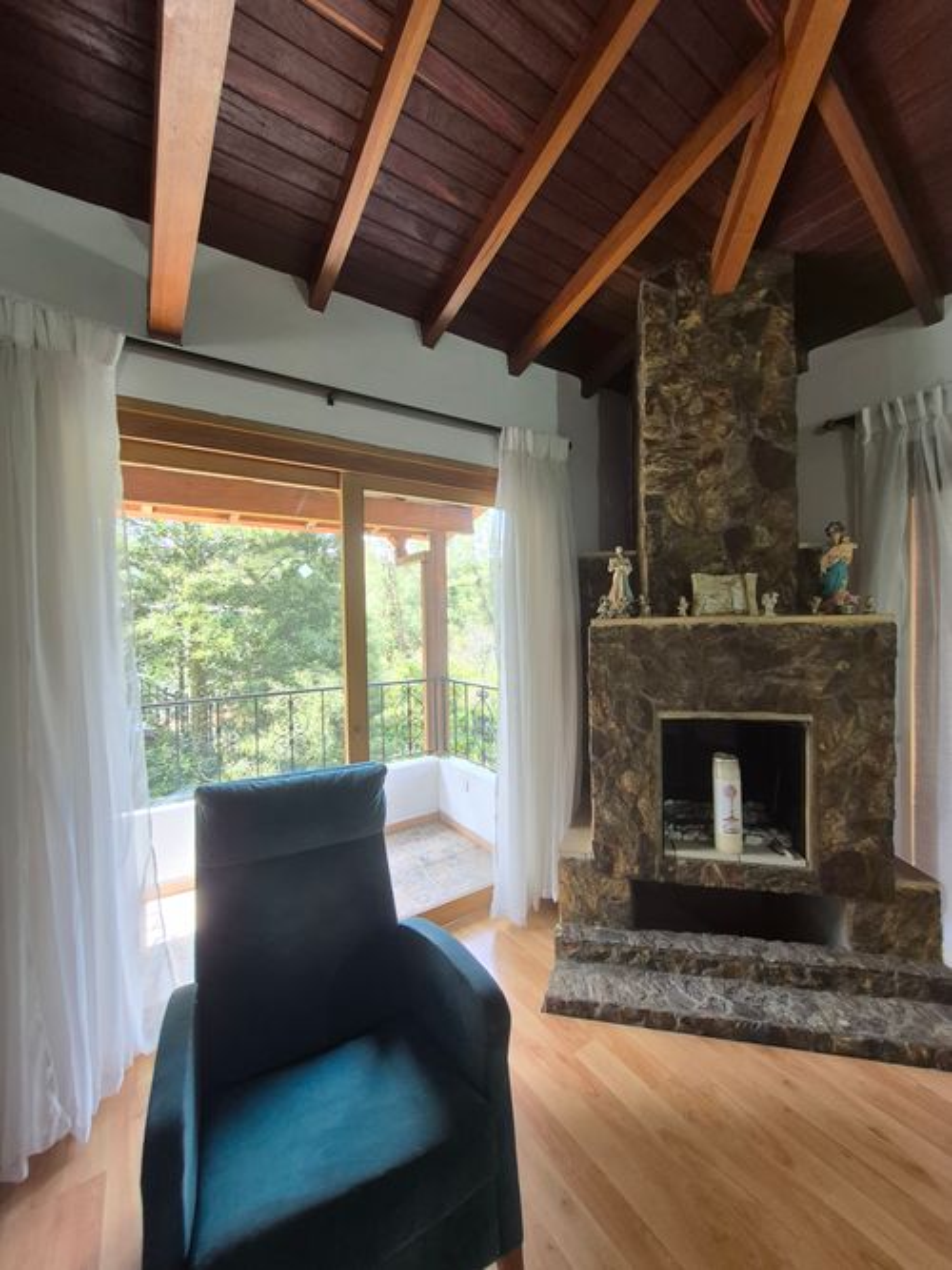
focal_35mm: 13
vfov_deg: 106.2
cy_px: 635
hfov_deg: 89.9
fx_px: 477
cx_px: 476
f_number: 2.2
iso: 100
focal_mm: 1.74
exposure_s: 1/60
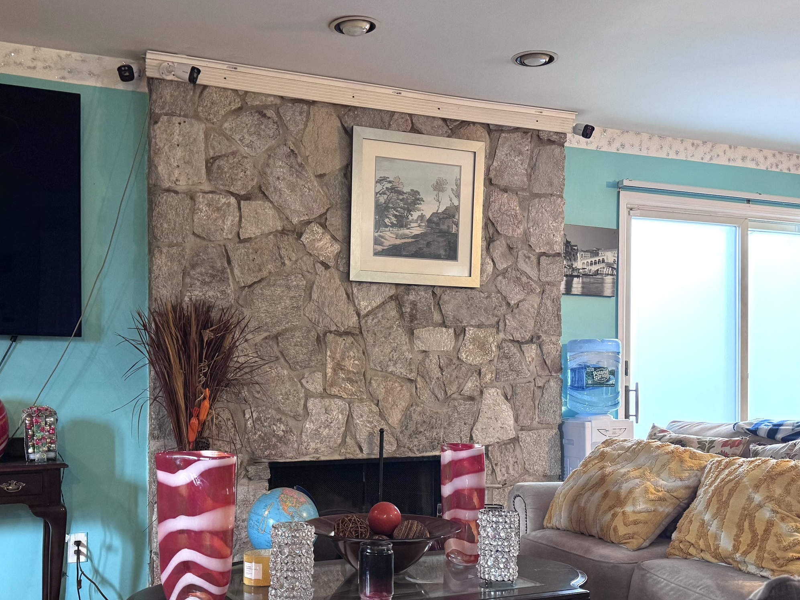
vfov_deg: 38.2
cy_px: 400
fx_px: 855
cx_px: 334
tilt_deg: -1.3
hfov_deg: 49.9
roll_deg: -0.5
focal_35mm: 37
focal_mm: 6.76
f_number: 1.78
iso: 160
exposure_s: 1/60
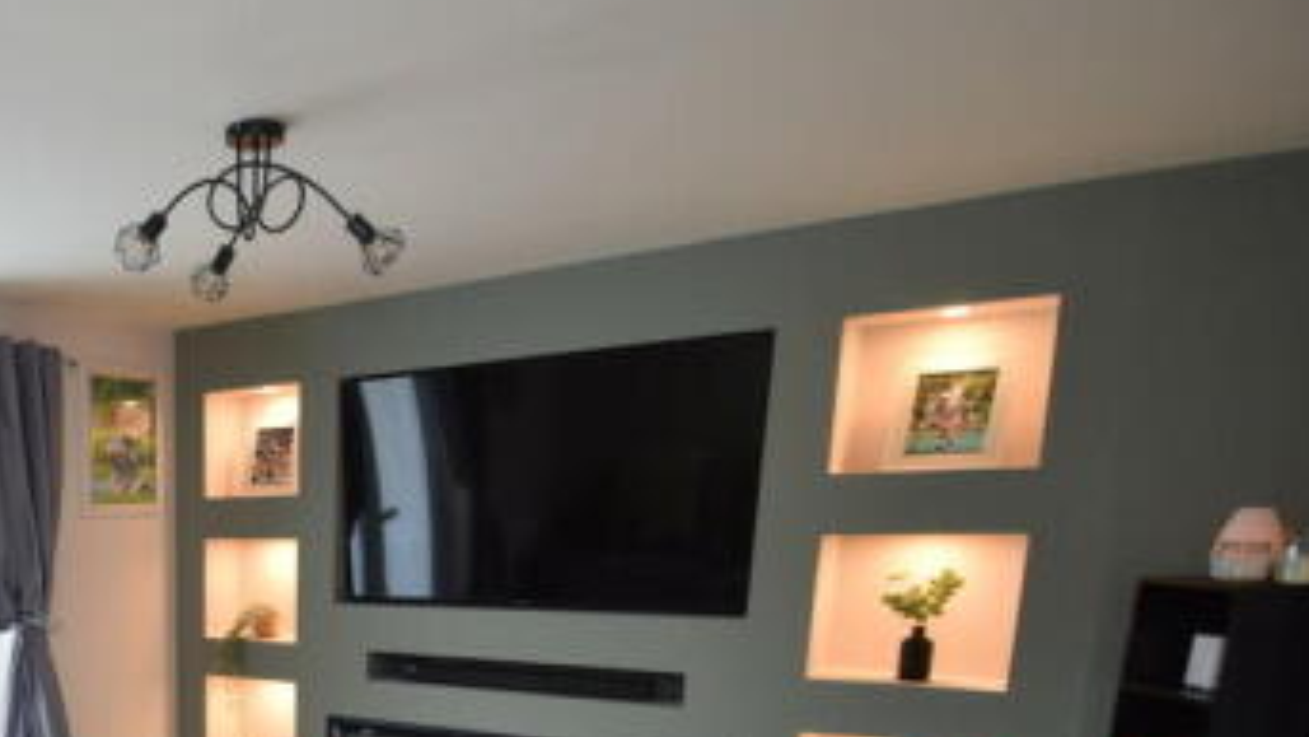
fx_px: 1041
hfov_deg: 55.9
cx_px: 139
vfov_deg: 34.6
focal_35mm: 30
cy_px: 773
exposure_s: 1/80
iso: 400
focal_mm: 10
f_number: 4.5
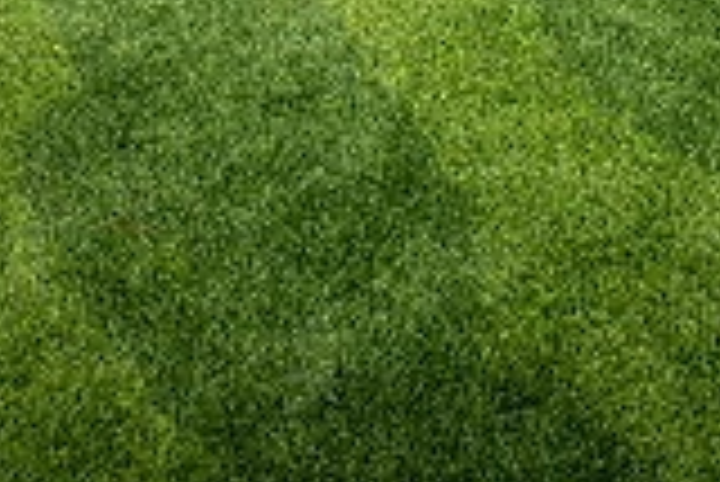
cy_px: -518
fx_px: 1802
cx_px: 446
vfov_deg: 13.0
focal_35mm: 90
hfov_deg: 22.6
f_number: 6.3
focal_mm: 32
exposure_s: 1/400
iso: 100
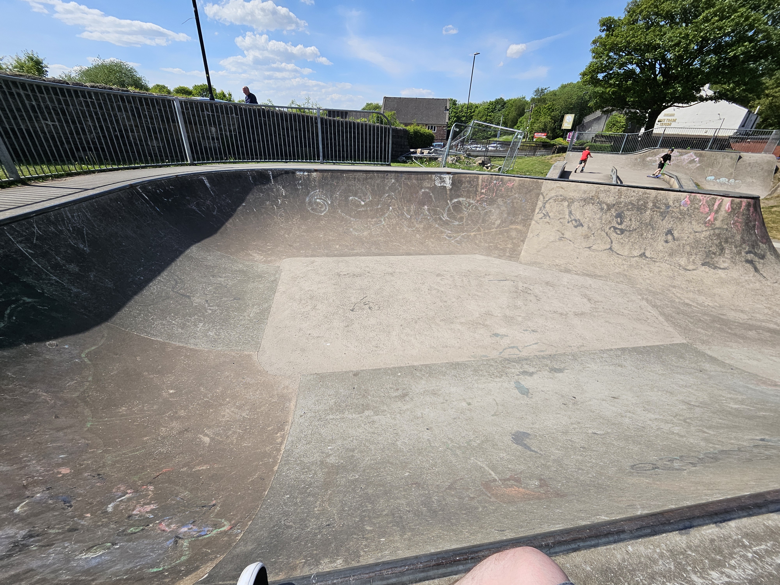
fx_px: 293
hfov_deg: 106.2
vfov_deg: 89.9
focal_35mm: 13
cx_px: 390
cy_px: 292
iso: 32
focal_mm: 1.7
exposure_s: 1/1742
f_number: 2.2
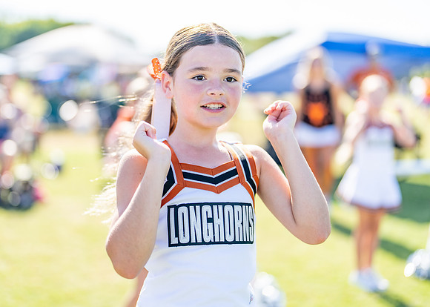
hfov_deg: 32.7
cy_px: 133
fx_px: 732
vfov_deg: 23.7
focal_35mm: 60
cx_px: 181
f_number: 1.2
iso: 100
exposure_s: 1/3200
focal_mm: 50
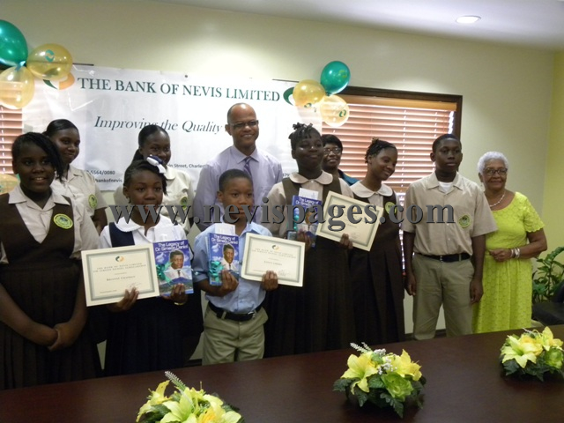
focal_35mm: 33
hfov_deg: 55.4
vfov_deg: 42.9
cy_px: 212
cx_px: 282
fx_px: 538
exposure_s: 1/27
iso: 400
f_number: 2.8
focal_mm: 5.9
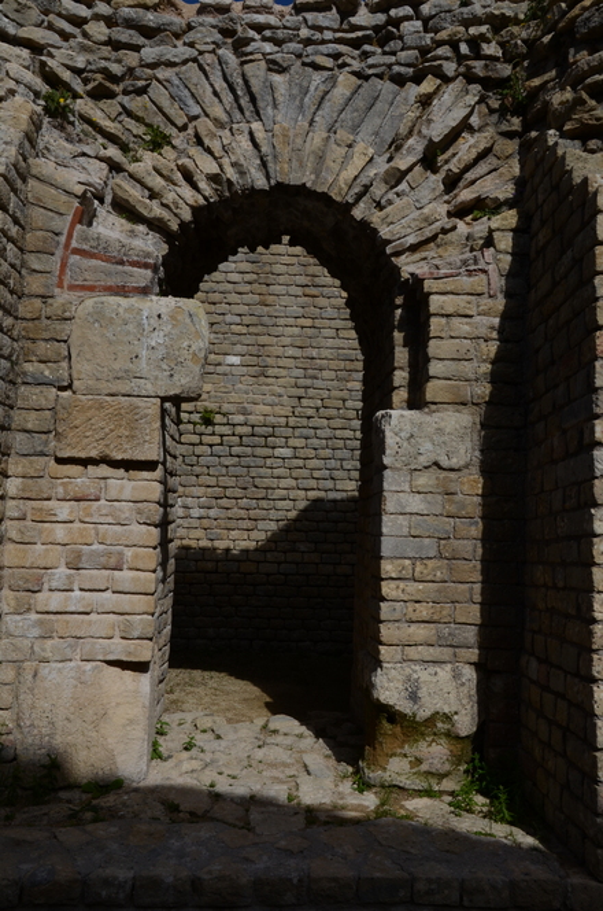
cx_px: 302
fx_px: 833
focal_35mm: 33
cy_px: 456
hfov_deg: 39.8
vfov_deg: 57.3
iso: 320
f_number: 14
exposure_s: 1/800
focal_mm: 22
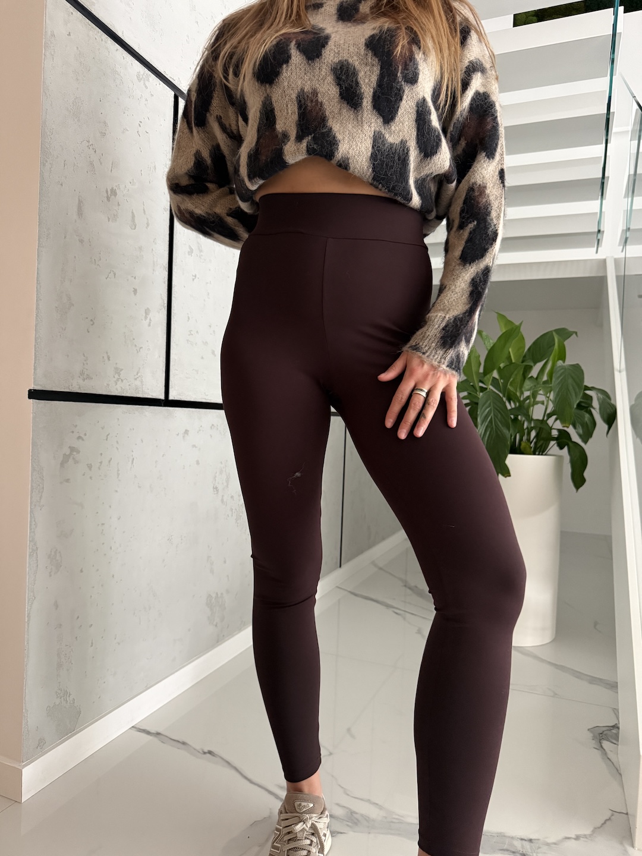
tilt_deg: -0.7
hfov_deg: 56.8
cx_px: 321
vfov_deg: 71.6
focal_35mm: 24
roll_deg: -2.5
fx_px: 593
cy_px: 428
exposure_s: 1/60
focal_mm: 6.76
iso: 800
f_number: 1.78
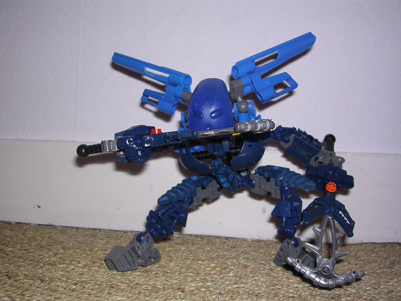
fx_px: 440
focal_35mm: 38
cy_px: 150
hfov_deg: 49.0
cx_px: 200
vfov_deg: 37.7
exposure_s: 1/60.1
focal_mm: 5.8
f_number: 2.8
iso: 100
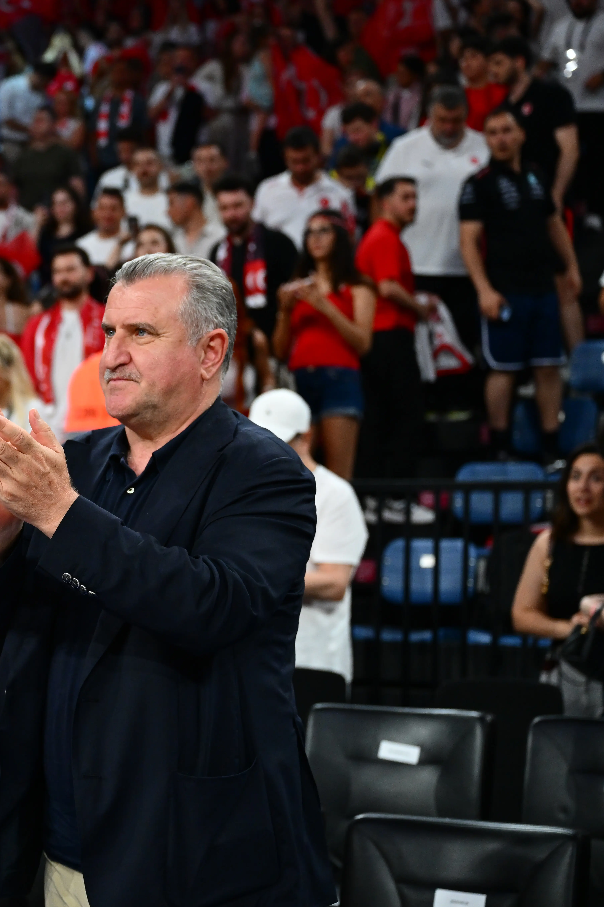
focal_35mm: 85
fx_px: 2139
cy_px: 457
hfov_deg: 15.6
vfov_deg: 23.9
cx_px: -60
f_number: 3.5
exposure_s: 1/2000
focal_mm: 56
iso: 2500
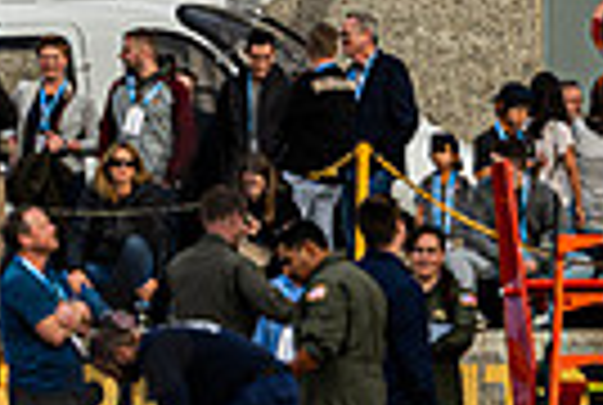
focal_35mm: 954
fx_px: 16015
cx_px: -173
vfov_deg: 1.4
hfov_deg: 2.2
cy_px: -221
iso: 125
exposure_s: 1/250
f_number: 7.1
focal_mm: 210
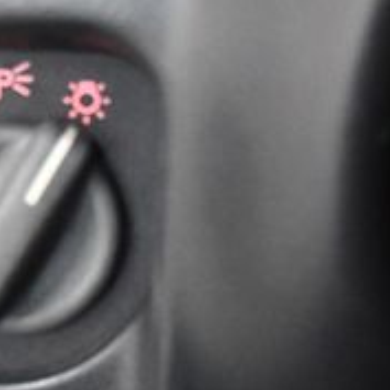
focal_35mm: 123
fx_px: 1568
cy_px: 198
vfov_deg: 14.2
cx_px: -7
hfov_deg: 14.0
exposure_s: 1/60
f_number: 4
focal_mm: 27
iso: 4500
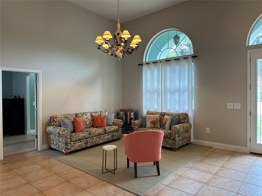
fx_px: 182
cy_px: 98
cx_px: 131
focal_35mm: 24
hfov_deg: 71.6
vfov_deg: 56.8
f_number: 1.78
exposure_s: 1/120
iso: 125
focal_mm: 6.86
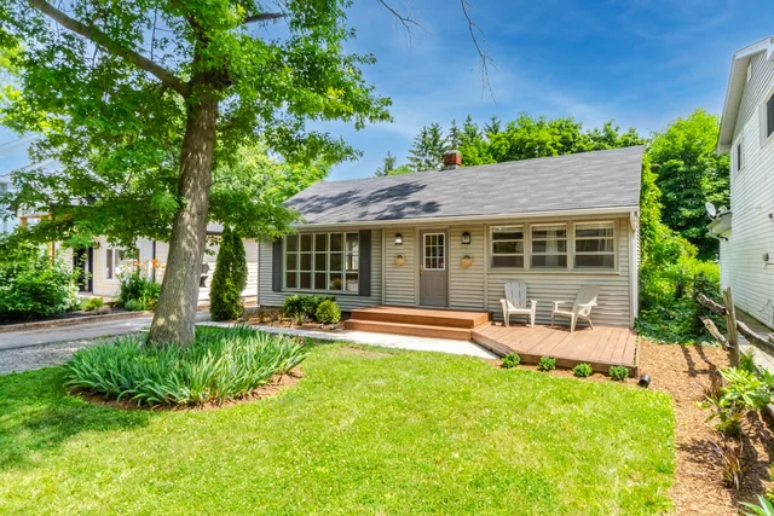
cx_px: 387
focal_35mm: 20
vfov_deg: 63.2
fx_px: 419
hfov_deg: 85.4
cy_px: 258
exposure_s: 1/125
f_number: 22
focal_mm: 13
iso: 640
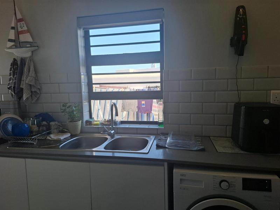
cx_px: 140
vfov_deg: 58.9
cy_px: 105
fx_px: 186
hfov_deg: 73.9
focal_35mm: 23
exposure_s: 1/307
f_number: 1.8
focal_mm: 5.54
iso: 50
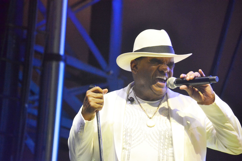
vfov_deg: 7.6
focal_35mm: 180
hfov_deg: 11.4
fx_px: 1210
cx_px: 121
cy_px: 80
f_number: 4.8
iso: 3200
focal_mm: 120
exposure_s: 1/320
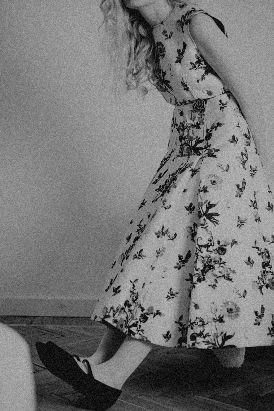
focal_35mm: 50
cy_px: 206
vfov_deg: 39.6
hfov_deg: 27.0
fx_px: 571
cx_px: 137
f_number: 2.8
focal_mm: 50
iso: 800
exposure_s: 1/100
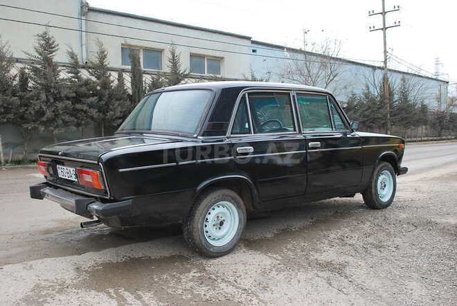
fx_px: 419
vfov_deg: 40.1
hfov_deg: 57.2
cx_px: 228
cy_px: 153
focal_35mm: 33
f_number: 5.6
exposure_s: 1/125
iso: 180
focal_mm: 22
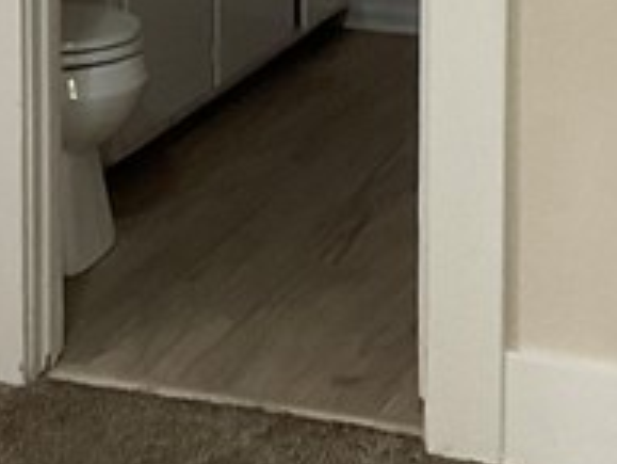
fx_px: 2747
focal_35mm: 154
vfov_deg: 9.3
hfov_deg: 12.5
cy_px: -269
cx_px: -137
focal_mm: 3
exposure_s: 1/60
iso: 125
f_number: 1.8
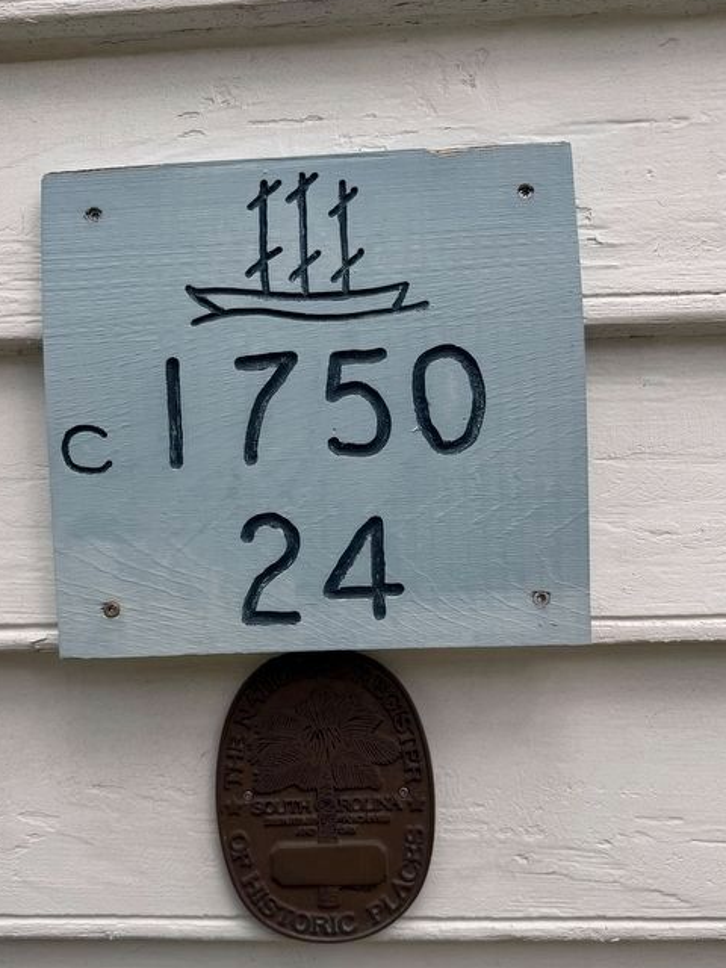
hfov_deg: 46.6
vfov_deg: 59.9
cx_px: 299
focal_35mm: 30
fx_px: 839
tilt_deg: -3.6
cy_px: 522
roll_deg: +3.1
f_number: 1.78
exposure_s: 1/612
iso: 80
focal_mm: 6.76
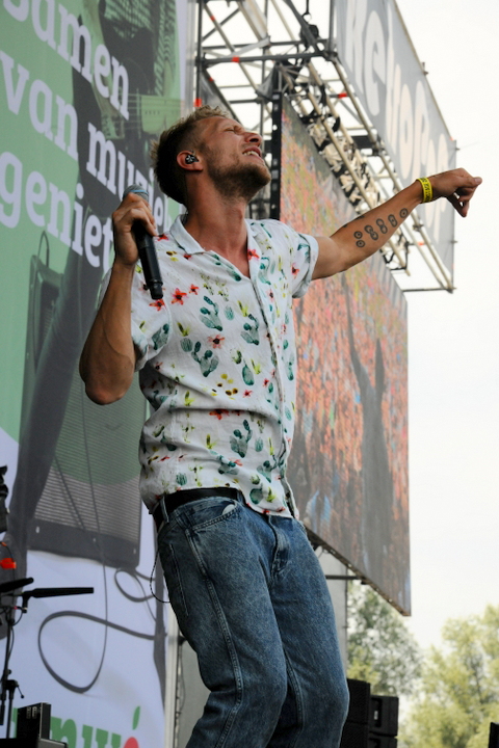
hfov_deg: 13.0
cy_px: 374
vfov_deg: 19.5
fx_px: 2183
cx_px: 250
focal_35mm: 105
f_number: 11
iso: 1250
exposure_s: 1/800
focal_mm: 105
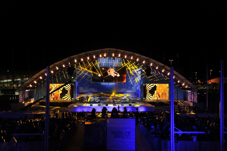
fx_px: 265
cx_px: 114
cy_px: 76
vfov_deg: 31.9
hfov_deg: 46.4
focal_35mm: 42
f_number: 2.8
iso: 4000
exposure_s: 1/1600
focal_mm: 42
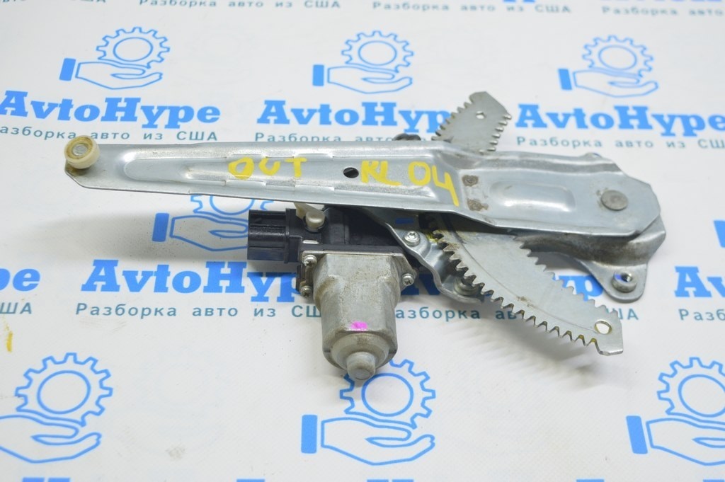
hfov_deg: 36.9
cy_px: 241
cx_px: 362
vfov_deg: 25.0
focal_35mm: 54
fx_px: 1087
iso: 400
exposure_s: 1/20
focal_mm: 36
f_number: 5.6
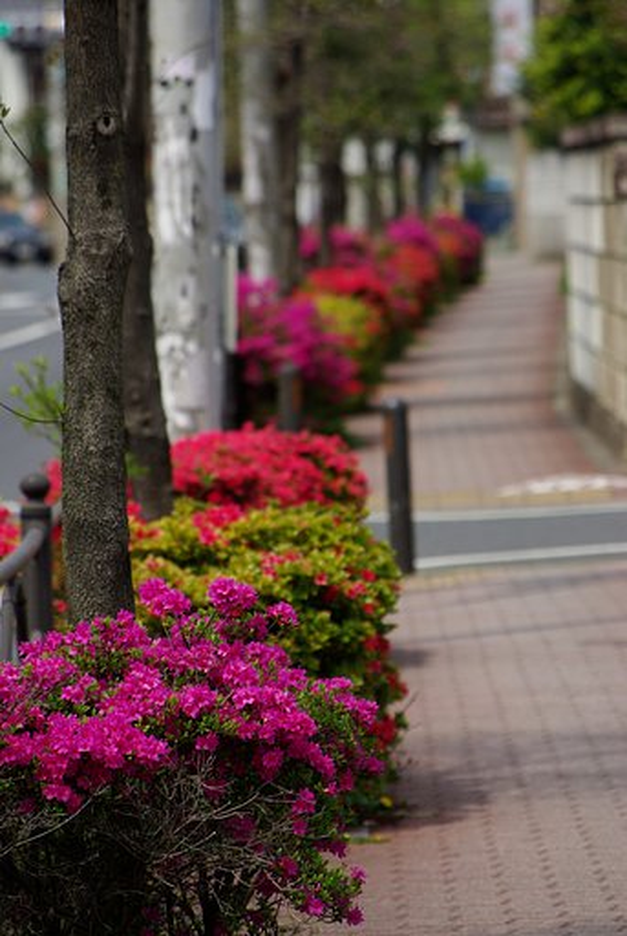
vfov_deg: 6.9
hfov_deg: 4.6
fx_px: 7811
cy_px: 468
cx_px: 314
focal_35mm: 300
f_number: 8
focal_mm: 200
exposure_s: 1/320
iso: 100
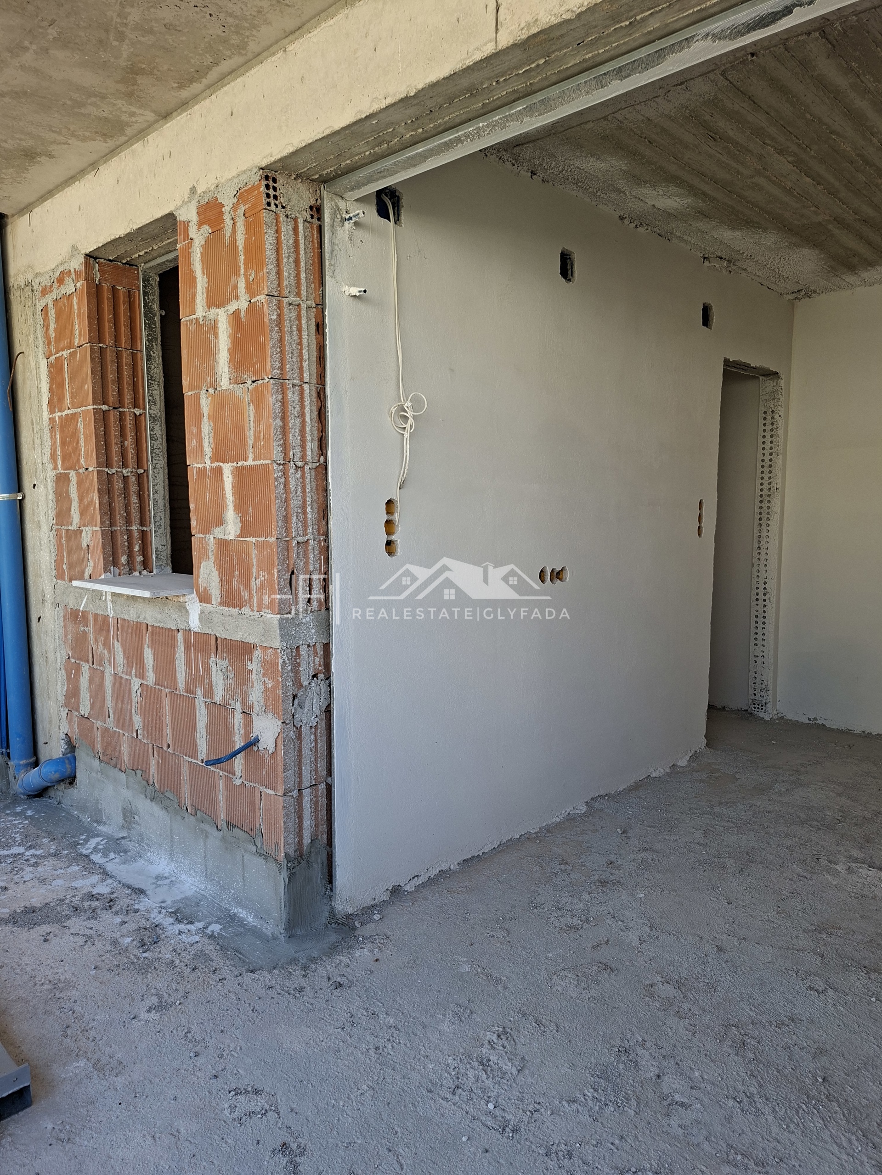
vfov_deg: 73.9
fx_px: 781
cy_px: 588
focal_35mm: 23
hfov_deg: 58.9
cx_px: 441
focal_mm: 5.54
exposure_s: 1/225
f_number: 1.8
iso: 50
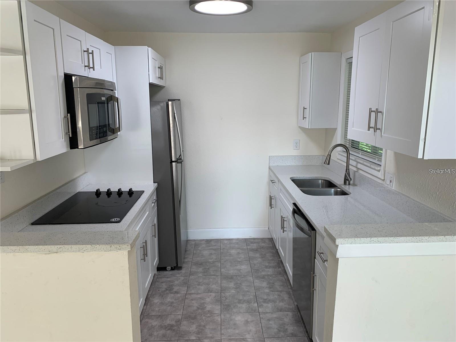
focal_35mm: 26
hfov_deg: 67.3
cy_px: 171
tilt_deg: -10.0
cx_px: 228
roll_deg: -0.1
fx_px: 343
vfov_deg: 53.1
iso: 64
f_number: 1.8
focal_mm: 4.25
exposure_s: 1/120
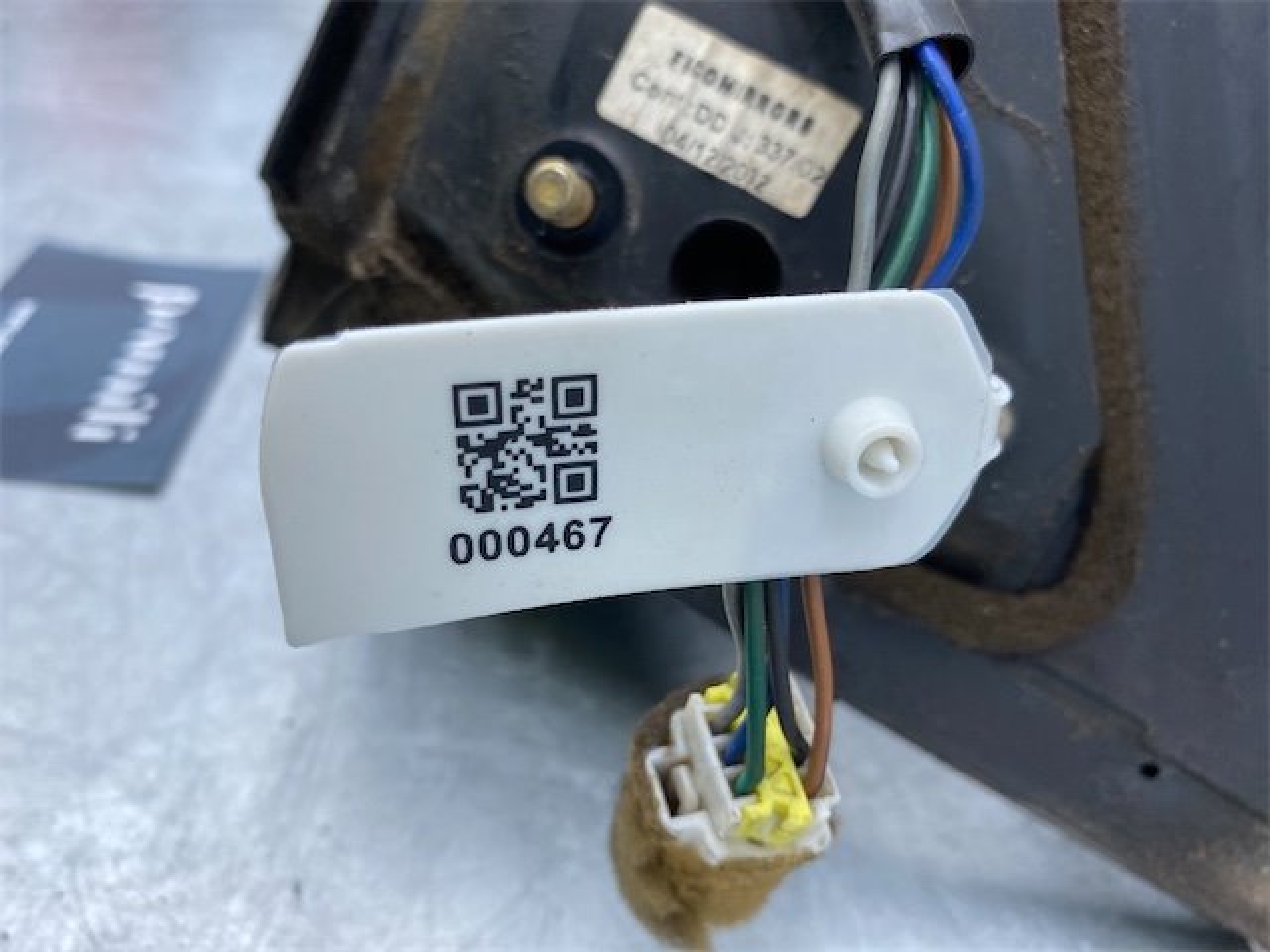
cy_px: 476
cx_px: 635
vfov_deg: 53.1
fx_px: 954
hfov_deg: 67.3
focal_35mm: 26
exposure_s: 1/404
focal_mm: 4.25
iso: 32
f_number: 1.8
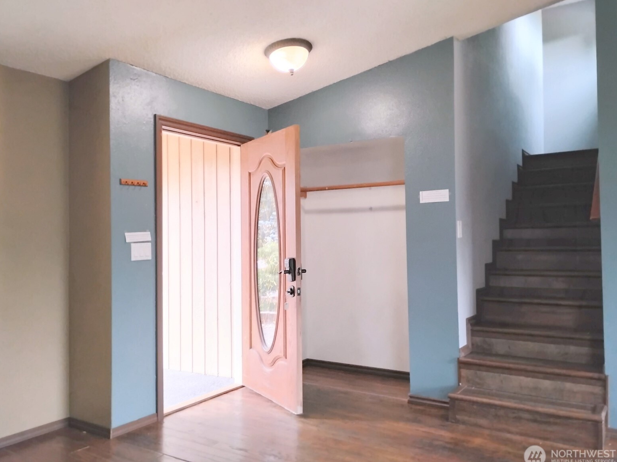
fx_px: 517
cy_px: 233
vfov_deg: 48.2
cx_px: 309
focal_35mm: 29
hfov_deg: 61.7
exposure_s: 1/20
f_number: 1.8
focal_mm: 4.26
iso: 3109
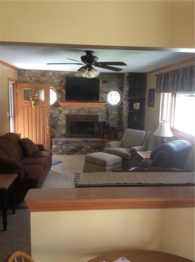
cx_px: 98
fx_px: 241
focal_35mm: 32
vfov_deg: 56.9
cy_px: 131
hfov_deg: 44.0
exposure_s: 1/24
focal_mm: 3.3
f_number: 2.4
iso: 80
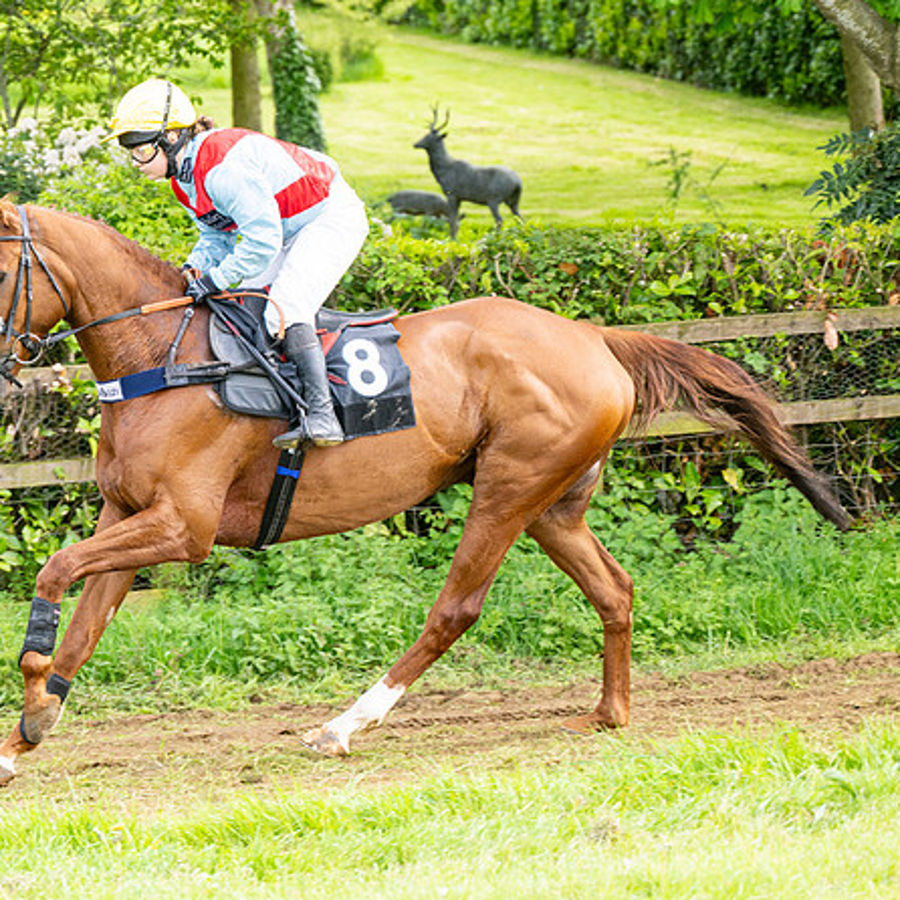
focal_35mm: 196
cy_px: 426
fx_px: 5765
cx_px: 263
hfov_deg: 8.9
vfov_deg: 8.9
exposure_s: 1/1000
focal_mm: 115
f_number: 4
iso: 400
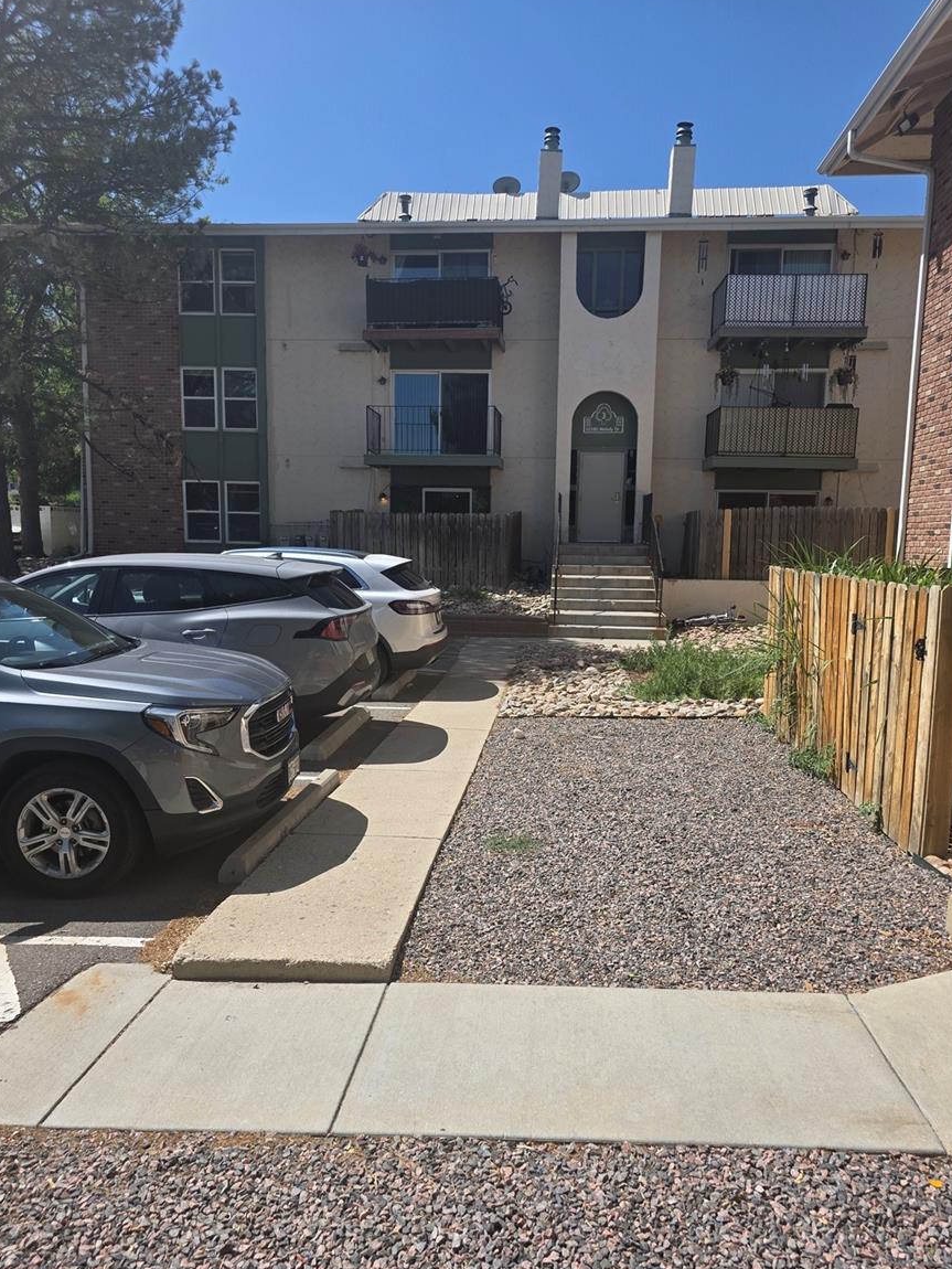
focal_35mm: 24
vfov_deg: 71.6
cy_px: 651
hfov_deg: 56.8
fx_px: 880
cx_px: 490
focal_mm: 6.3
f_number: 1.7
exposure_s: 1/5447
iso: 80
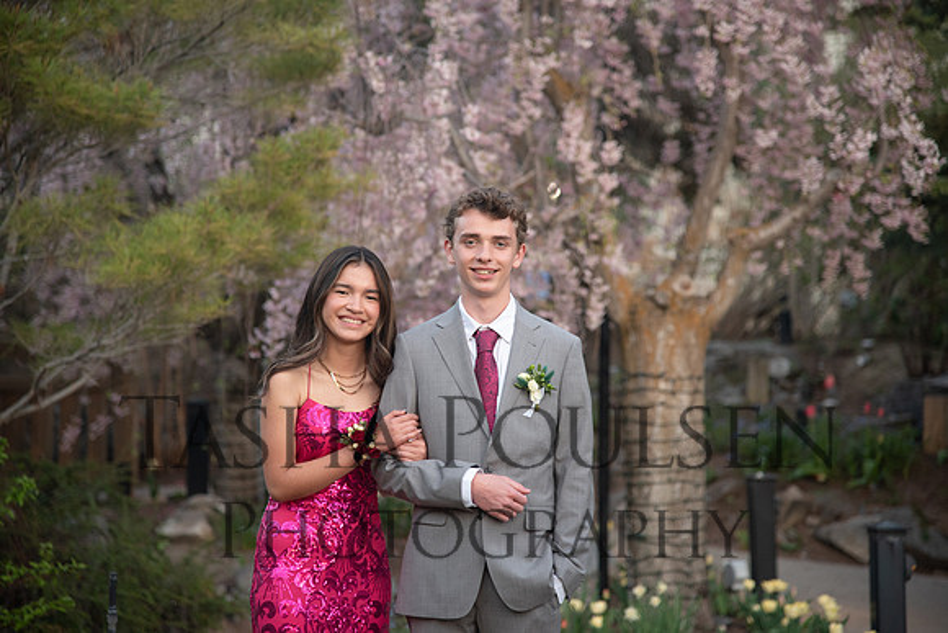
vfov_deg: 11.4
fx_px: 3161
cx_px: 474
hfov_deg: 17.1
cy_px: 316
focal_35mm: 120
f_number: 4
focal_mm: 120
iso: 800
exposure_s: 1/125
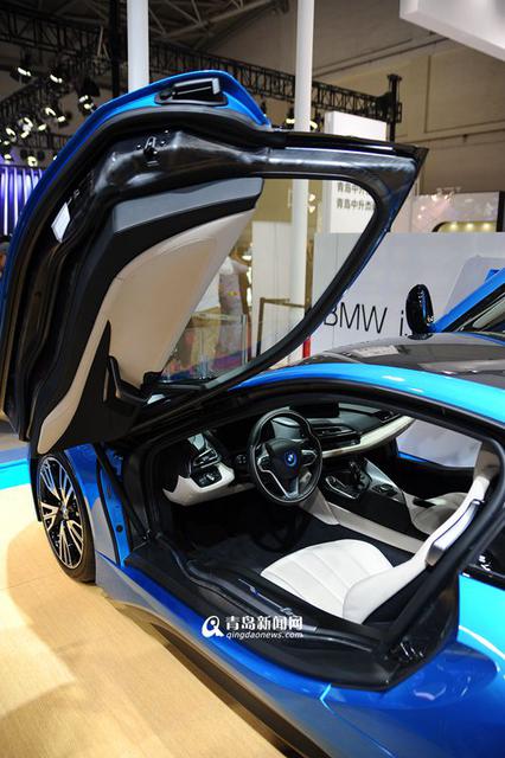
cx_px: 252
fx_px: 590
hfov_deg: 46.4
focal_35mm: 28
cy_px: 379
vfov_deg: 65.5
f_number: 2.8
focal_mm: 28
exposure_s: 1/200
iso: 500
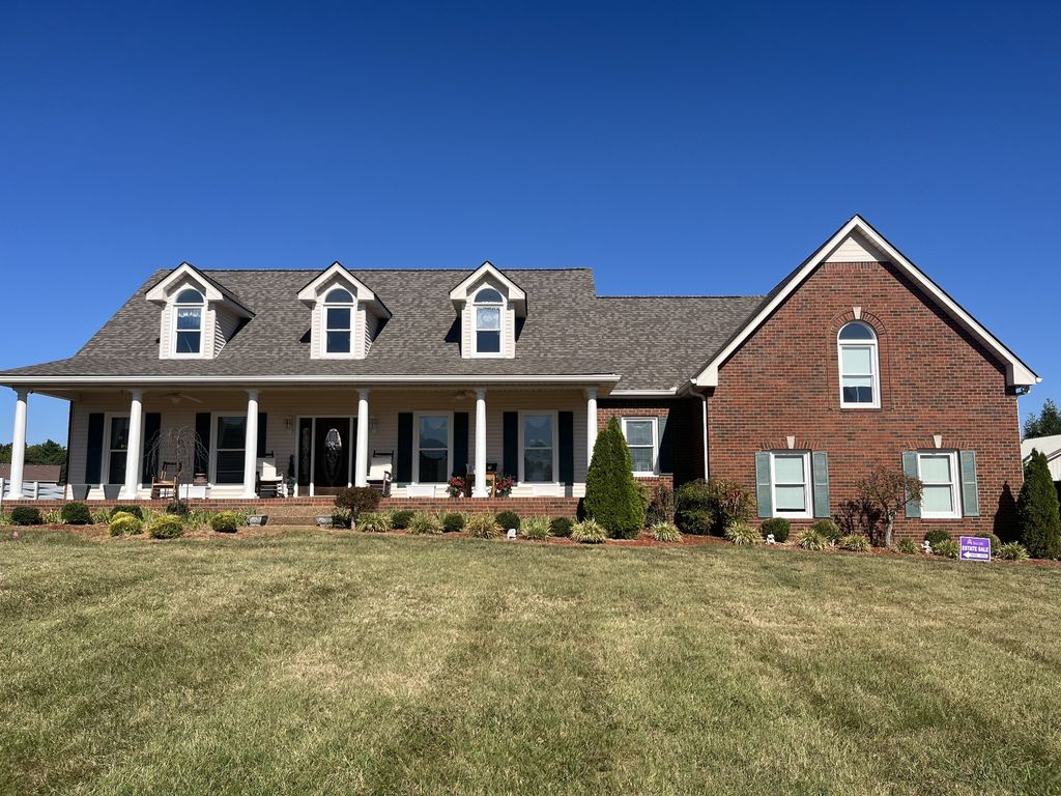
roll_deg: +0.5
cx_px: 530
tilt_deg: +6.0
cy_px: 398
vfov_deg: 53.1
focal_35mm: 26
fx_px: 797
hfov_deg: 67.3
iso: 50
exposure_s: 1/4310
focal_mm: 5.1
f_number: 1.6
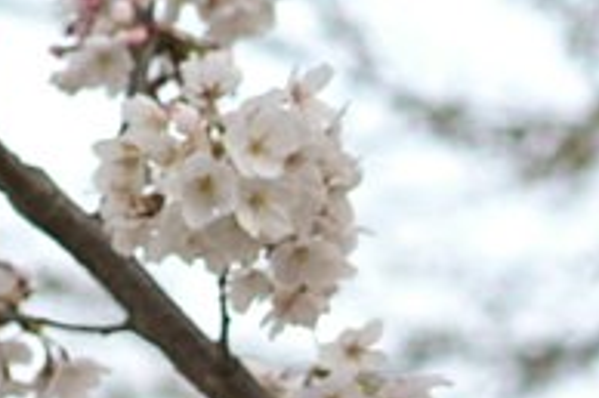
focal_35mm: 674
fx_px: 11199
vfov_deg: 2.0
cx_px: 753
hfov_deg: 3.1
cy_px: 847
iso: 100
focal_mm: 85
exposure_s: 1/640
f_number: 3.2
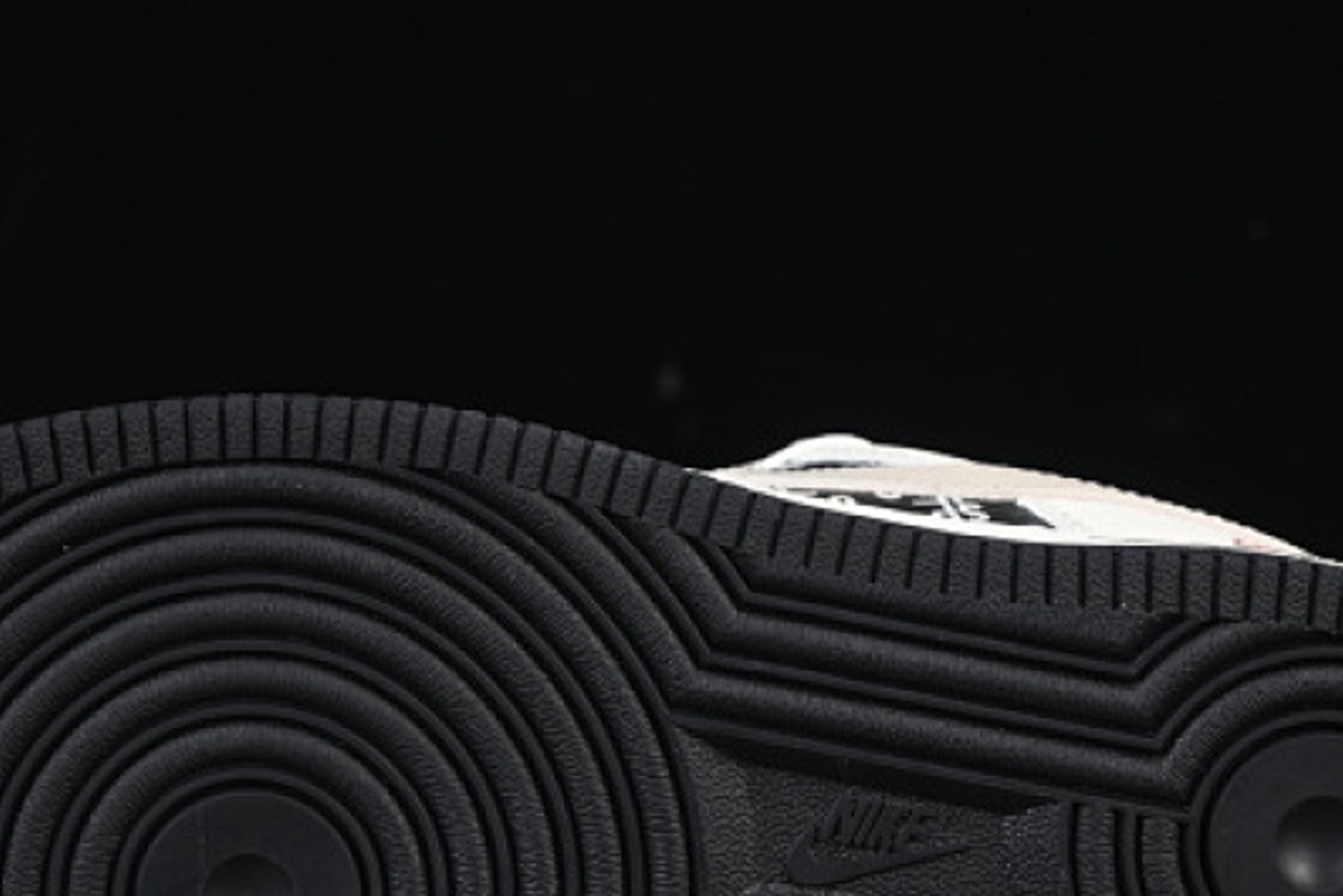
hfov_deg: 13.6
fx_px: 5636
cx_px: 621
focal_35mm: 151
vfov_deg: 9.1
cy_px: 541
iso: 160
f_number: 6.3
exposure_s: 1/50
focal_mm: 50
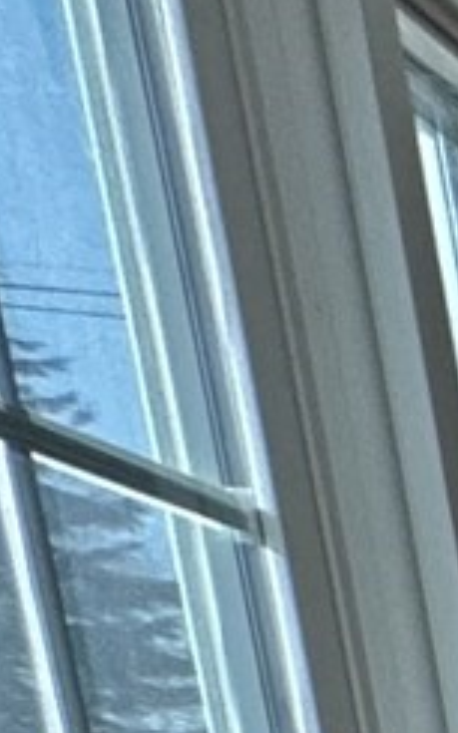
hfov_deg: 5.3
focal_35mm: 124
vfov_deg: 13.8
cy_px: 1541
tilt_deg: -9.2
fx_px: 2478
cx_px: 2712
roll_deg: -0.3
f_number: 2.2
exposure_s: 1/120
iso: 50
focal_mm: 2.22
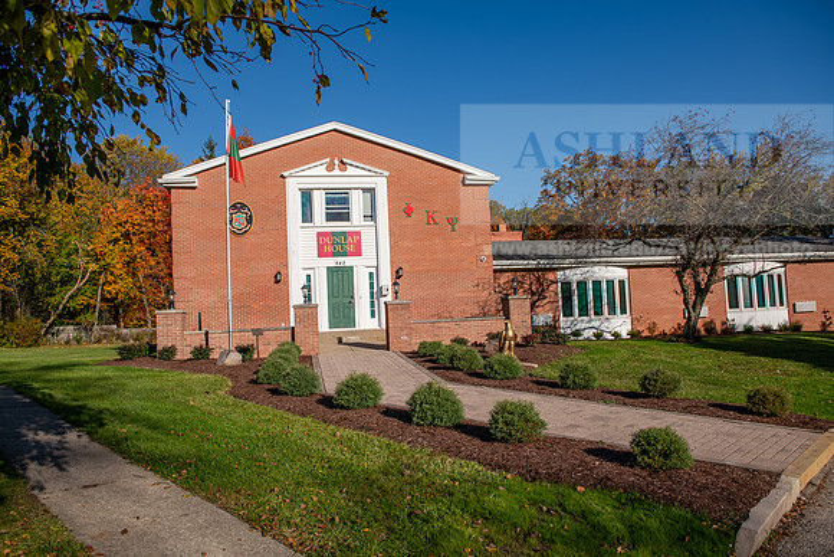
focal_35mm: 26
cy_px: 278
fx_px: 602
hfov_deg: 69.4
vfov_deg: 49.6
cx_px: 417
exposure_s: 1/640
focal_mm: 26
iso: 64
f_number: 5
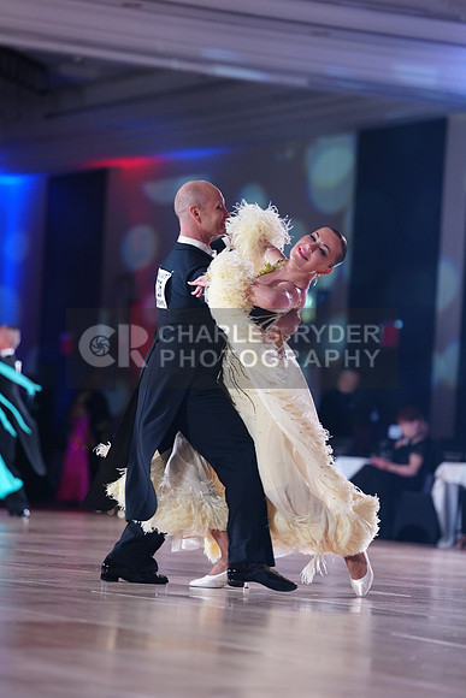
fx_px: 2794
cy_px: 349
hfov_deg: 9.5
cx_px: 233
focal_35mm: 144
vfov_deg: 14.2
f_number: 2.8
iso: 1600
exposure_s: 1/320
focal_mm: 144
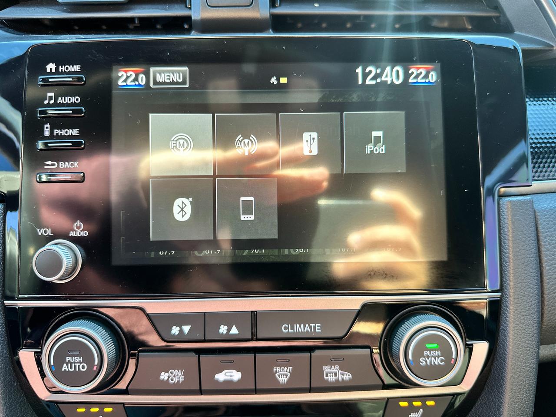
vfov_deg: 56.8
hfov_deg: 71.6
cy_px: 208
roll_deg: +0.0
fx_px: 385
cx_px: 278
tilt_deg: -35.7
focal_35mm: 24
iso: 200
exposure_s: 1/121
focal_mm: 6.86
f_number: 1.78
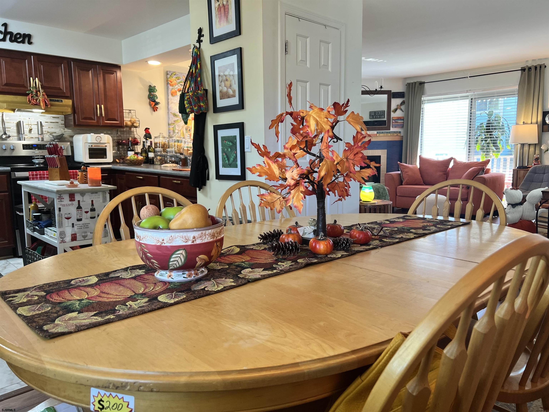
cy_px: 206
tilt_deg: -9.8
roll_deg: +1.0
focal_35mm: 26
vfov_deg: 53.1
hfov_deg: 67.3
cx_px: 274
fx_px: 412
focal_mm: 5.7
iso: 64
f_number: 1.5
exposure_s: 1/60
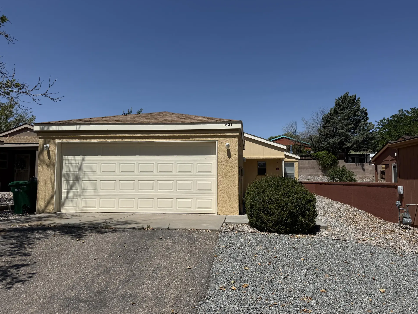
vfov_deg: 54.9
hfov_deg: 69.4
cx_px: 216
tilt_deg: +3.7
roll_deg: -0.2
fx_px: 302
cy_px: 161
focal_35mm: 25
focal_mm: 6.76
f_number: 1.78
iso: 80
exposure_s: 1/9091
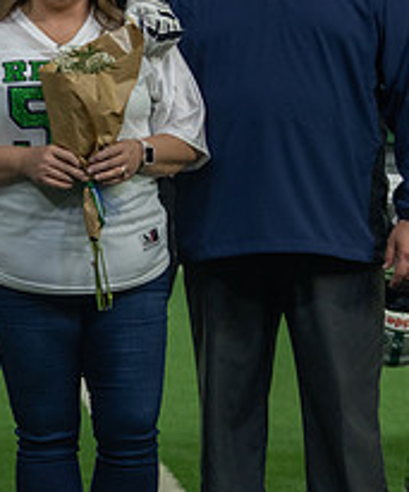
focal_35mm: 240
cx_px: 37
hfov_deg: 6.6
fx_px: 3552
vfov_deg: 7.9
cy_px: 238
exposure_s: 1/320
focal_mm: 70
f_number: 2.8
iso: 1000
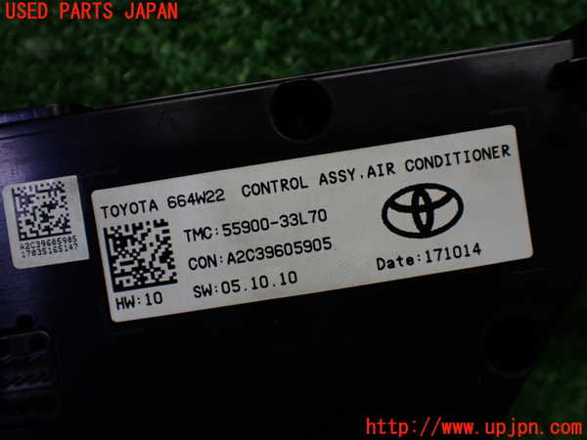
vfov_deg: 37.7
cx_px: 294
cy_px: 220
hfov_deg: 49.0
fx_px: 644
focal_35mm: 38
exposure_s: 1/160
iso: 320
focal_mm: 6.83
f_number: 2.7
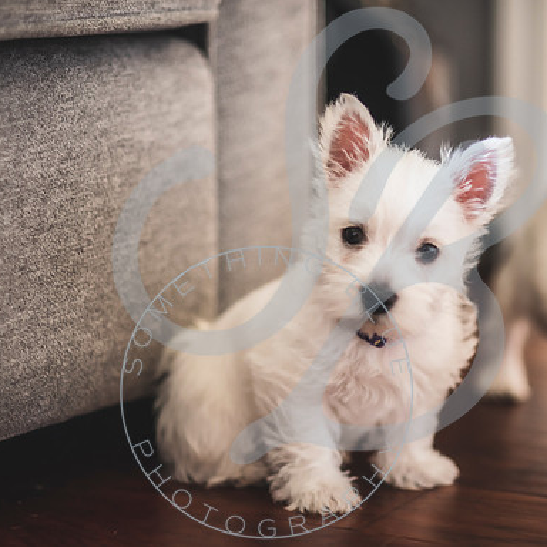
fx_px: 1949
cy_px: 273
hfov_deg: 16.0
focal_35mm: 109
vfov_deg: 16.0
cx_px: 338
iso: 500
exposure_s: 1/125
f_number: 1.8
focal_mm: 85
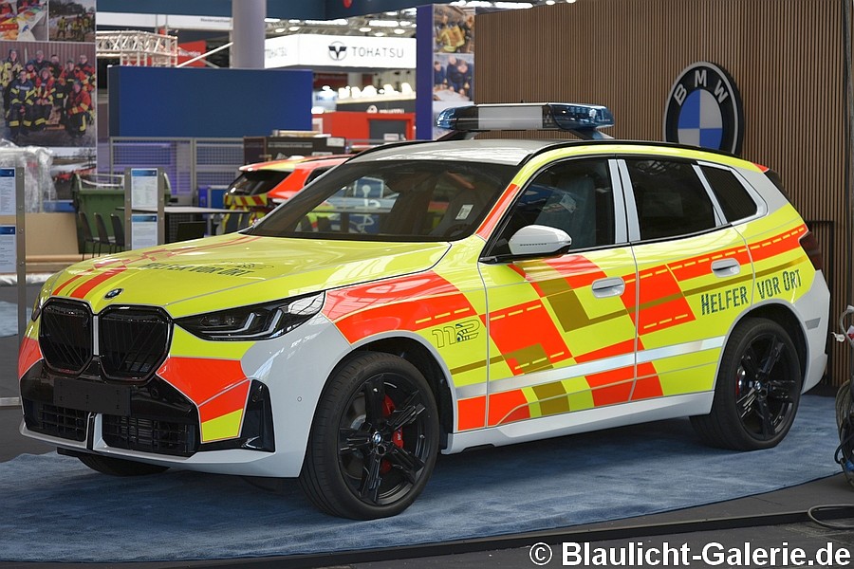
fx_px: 1779
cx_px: 427
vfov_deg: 18.2
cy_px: 284
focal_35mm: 75
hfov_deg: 27.0
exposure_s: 1/100
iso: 400
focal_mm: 75
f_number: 5
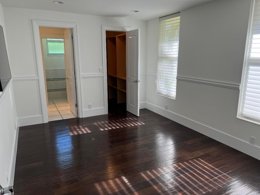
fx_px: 195
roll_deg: +0.5
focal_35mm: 26
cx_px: 130
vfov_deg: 53.1
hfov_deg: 67.3
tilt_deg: -12.0
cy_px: 98
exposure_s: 1/198
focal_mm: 5.7
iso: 40
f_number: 1.5
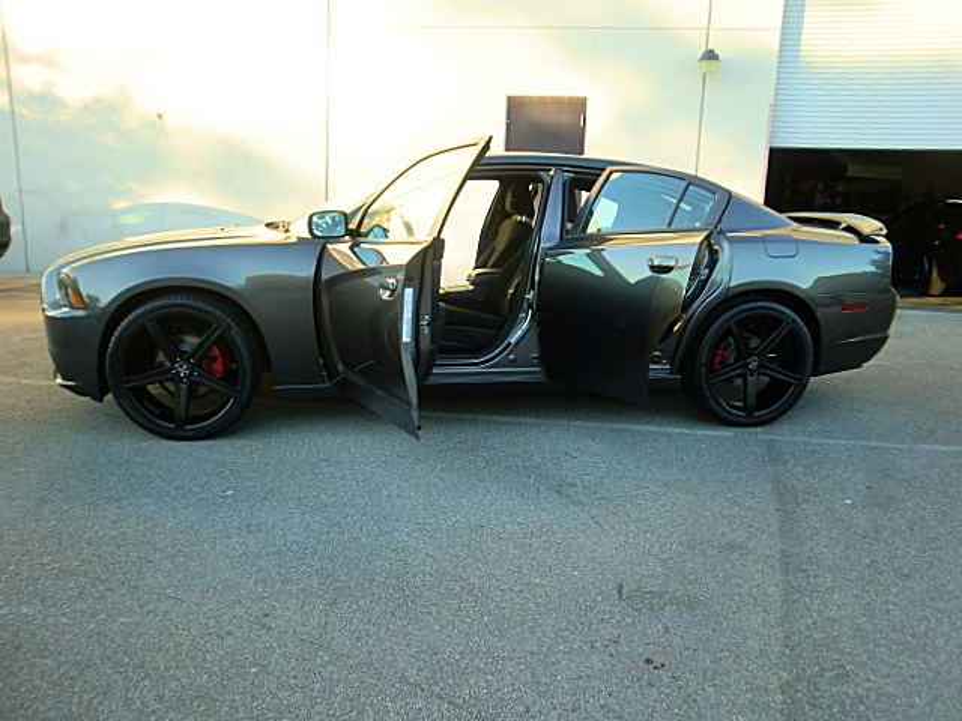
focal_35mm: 26
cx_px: 481
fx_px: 723
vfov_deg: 53.1
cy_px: 360
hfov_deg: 67.3
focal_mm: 4.65
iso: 64
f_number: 2.6
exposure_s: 1/80
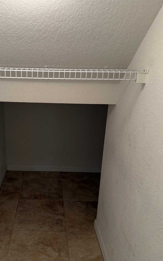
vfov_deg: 56.7
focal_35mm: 34
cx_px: 45
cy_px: 130
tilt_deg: -16.2
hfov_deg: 36.6
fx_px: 242
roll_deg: -1.6
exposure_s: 1/120
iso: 200
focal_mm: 6.76
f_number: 1.78
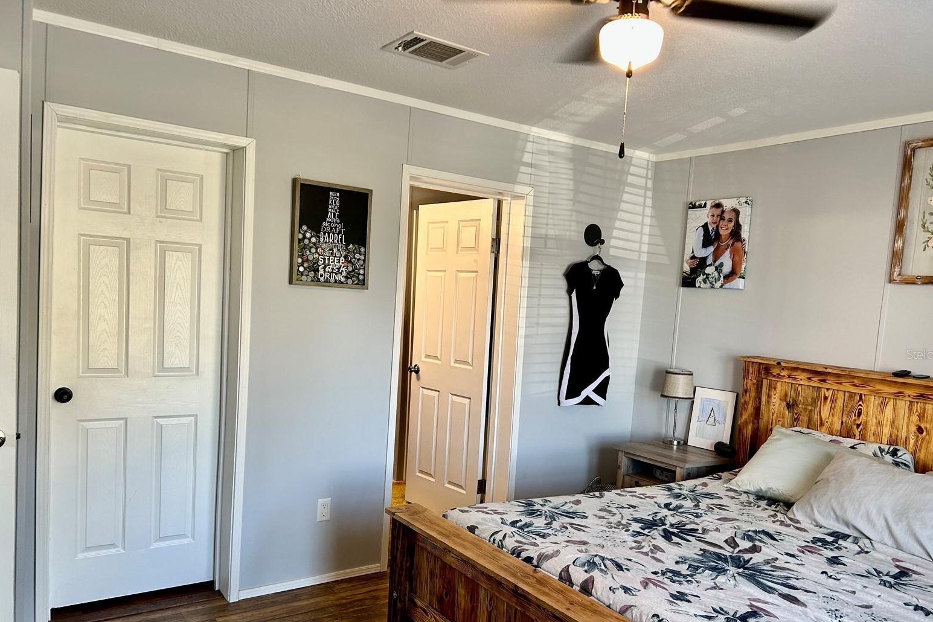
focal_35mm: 28
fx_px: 726
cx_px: 480
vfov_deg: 46.3
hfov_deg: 65.5
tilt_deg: -4.8
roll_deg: -3.1
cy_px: 354
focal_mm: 5.7
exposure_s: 1/60
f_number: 1.5
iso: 80
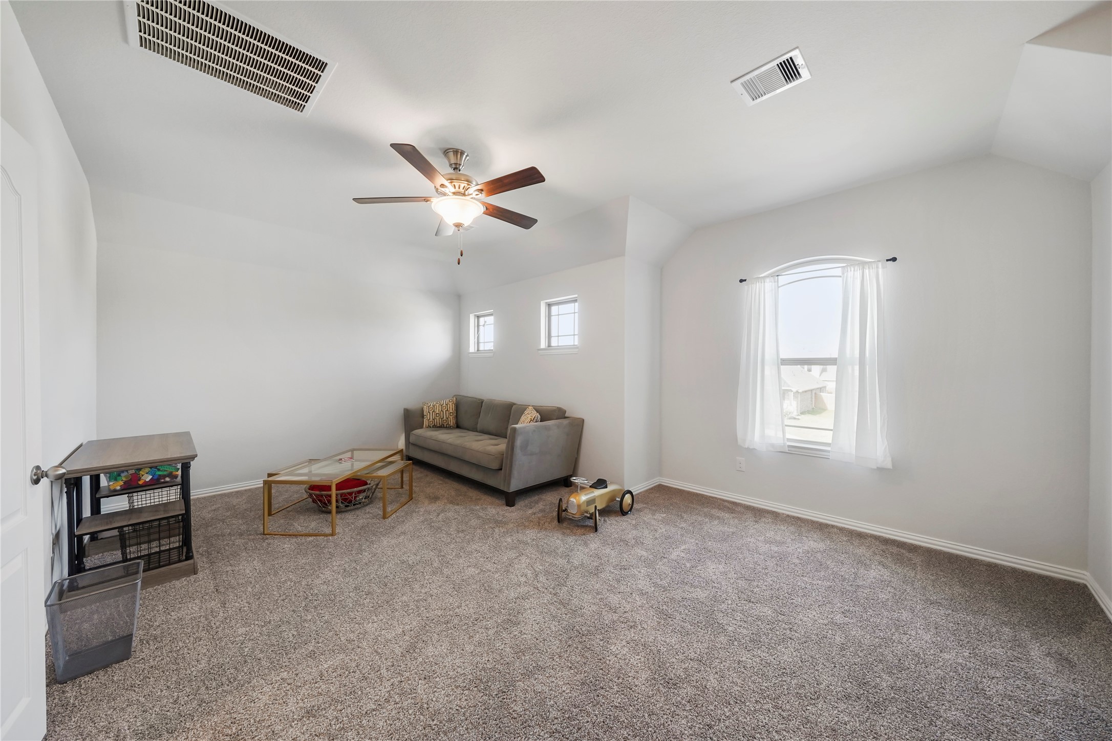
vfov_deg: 90.0
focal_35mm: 12
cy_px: 370
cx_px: 556
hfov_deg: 112.6
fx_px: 371
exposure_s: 1/30
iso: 320
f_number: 8
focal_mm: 12
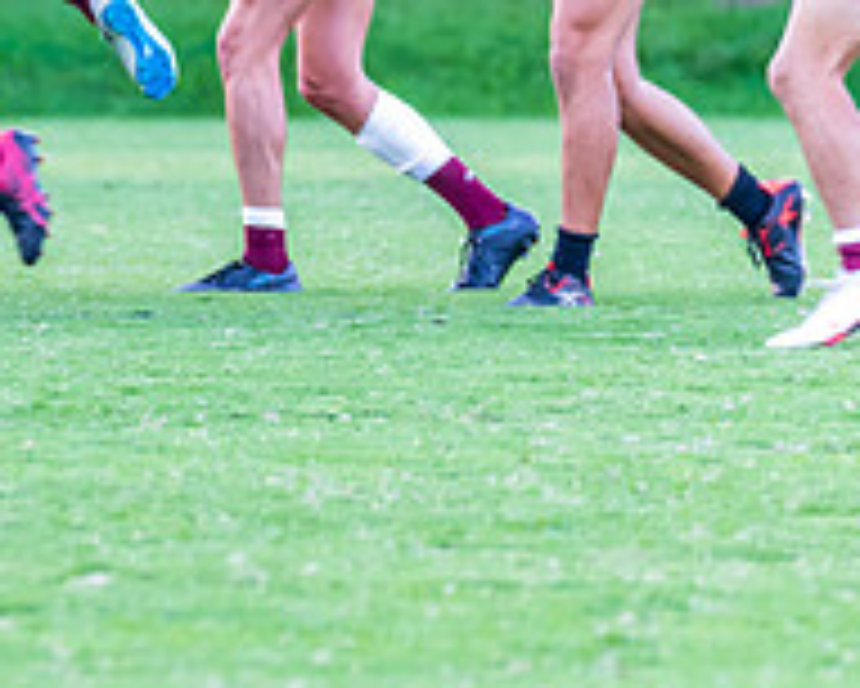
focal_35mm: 1048
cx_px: -641
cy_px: 0
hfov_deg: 1.8
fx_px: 26688
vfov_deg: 1.5
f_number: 5.6
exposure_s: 1/160
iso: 1600
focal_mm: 300
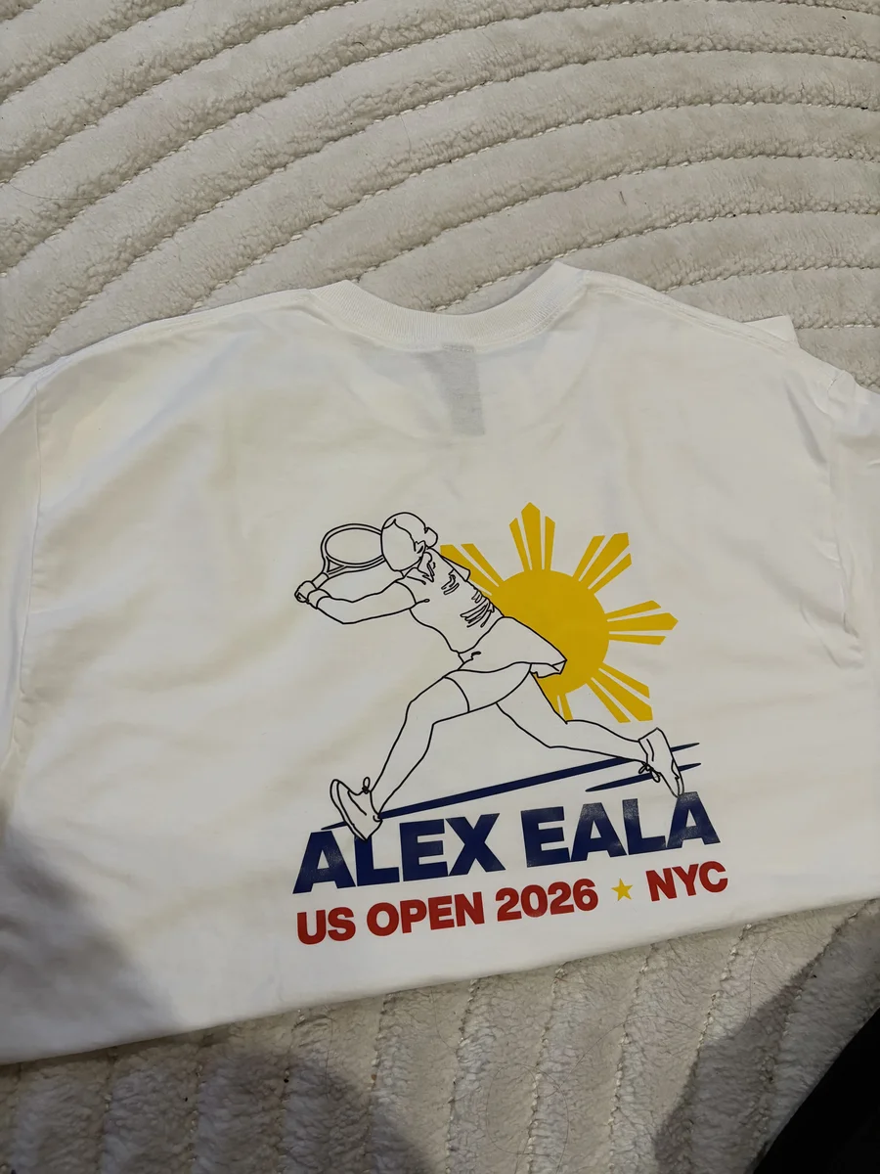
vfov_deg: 67.3
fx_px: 881
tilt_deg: -75.2
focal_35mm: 26
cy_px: 587
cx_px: 440
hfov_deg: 53.1
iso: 250
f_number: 1.6
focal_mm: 5.96
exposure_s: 1/60
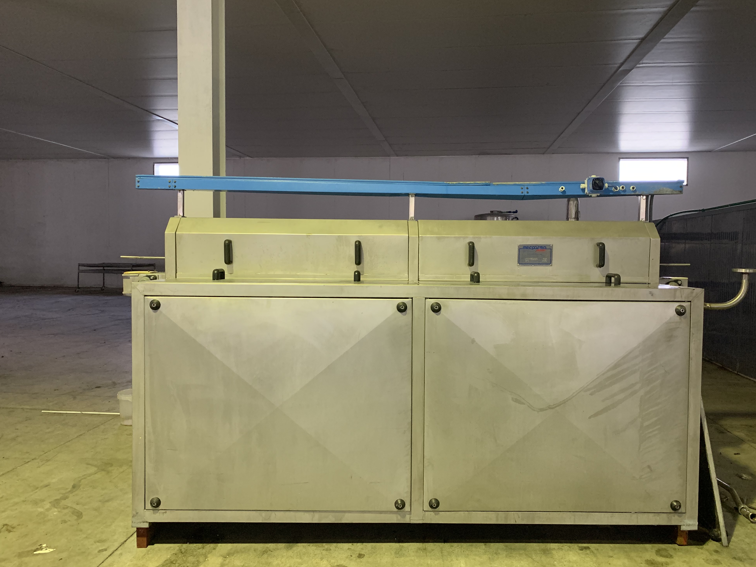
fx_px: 590
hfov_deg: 65.3
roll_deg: -0.5
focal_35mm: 27
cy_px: 281
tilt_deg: -3.2
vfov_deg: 51.4
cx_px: 385
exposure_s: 1/33
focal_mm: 4.25
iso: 400
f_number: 1.8
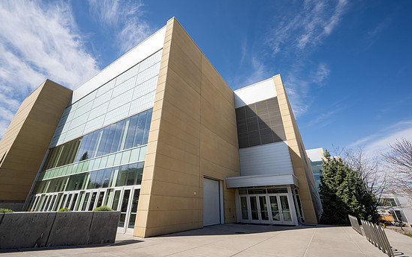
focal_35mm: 15
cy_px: 125
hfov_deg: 101.5
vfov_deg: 74.8
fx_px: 168
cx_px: 206
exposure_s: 1/250
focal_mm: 14
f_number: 10
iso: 100
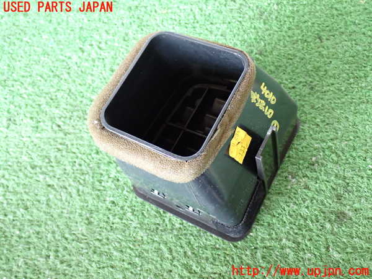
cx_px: 186
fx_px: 441
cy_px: 140
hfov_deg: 45.8
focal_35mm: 41
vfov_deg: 35.1
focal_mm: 7.31
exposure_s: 1/40
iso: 500
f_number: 2.8
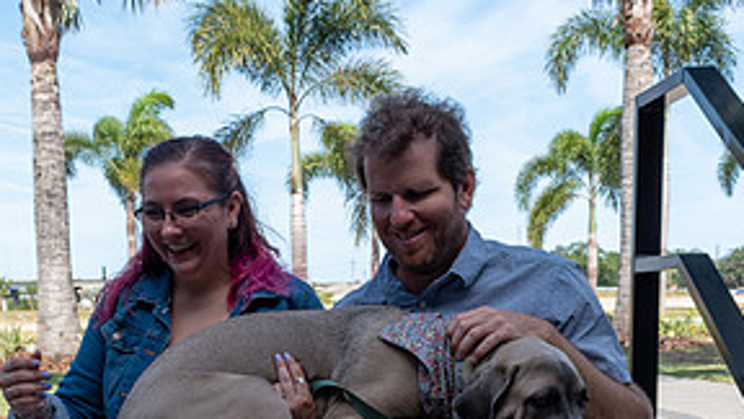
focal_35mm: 57
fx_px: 1124
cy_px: 477
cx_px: 245
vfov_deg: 20.0
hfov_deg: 36.2
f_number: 9
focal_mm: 18
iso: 200
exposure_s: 1/320
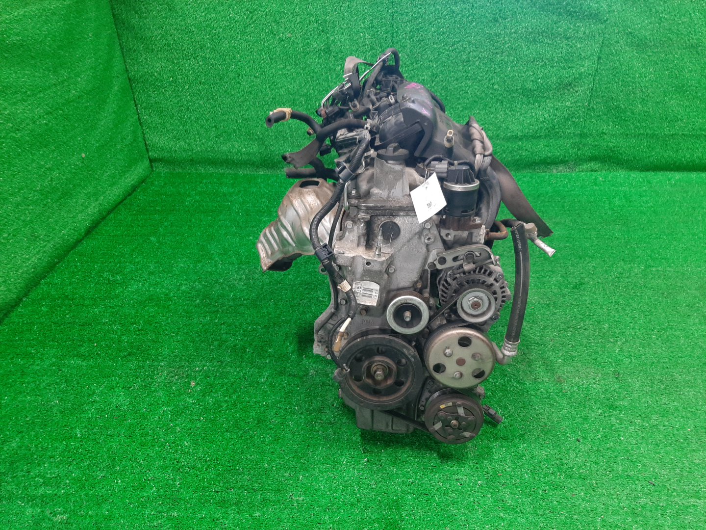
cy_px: 265
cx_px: 353
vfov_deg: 53.1
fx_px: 530
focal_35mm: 26
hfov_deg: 67.3
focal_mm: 3.93
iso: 147
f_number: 1.7
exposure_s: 1/50
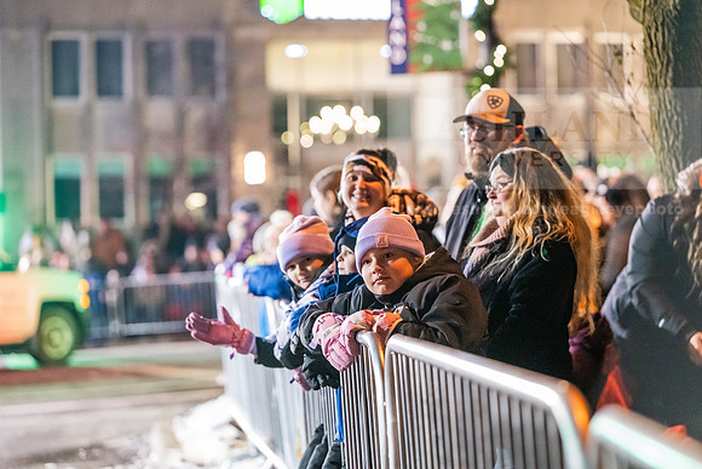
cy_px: 234
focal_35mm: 115
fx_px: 2243
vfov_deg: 11.9
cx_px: 351
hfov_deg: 17.8
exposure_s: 1/200
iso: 10000
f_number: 3.2
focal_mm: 115
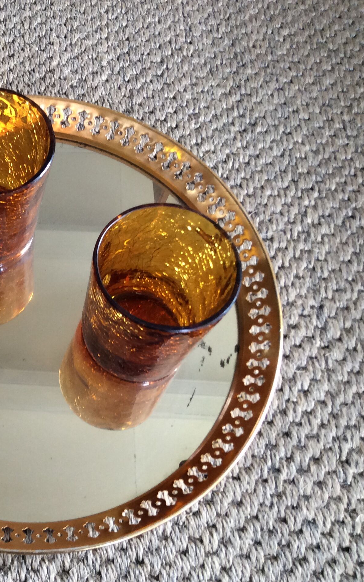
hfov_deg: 26.3
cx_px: -12
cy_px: 289
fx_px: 730
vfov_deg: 43.5
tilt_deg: -63.4
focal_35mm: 46
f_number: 2.4
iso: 64
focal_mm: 3.3
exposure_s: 1/25
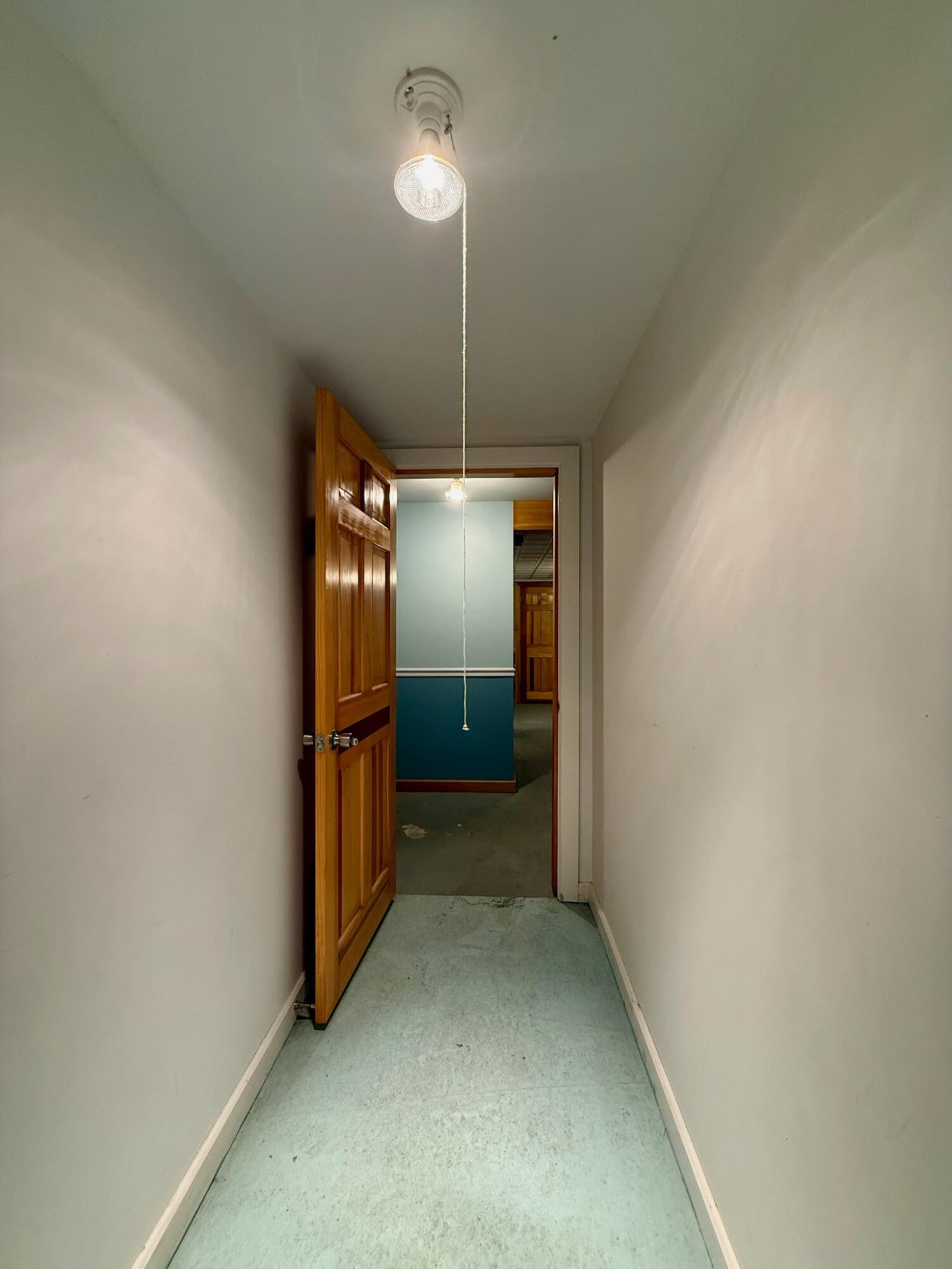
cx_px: 476
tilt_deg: +0.5
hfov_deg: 85.7
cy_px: 634
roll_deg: -0.7
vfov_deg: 102.1
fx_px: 513
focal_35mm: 14
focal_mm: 2.22
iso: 320
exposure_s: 1/60
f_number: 2.2
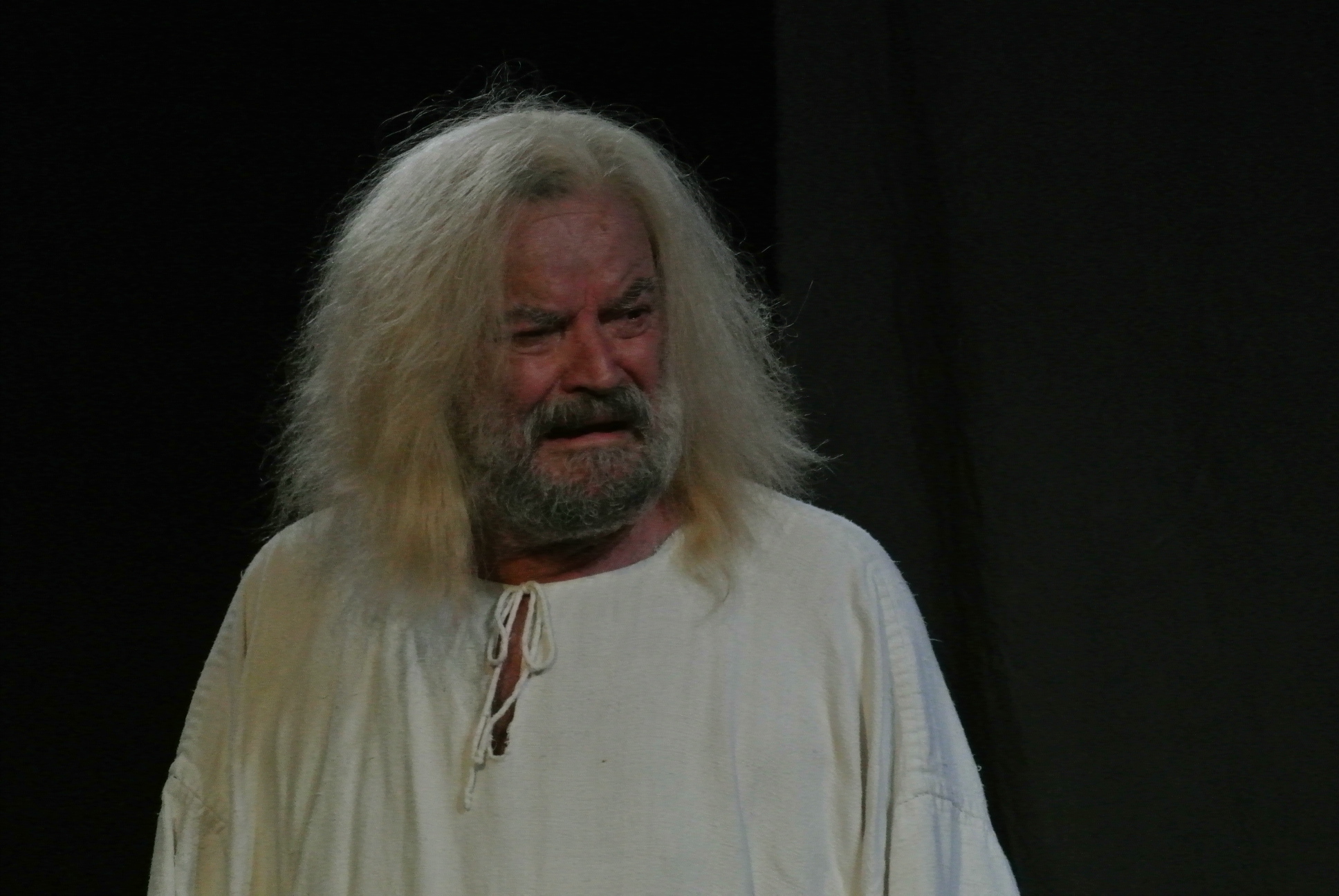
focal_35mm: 297
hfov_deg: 6.9
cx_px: 670
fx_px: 11060
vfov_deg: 4.6
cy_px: 448
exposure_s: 1/80
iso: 3200
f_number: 5.6
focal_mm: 110
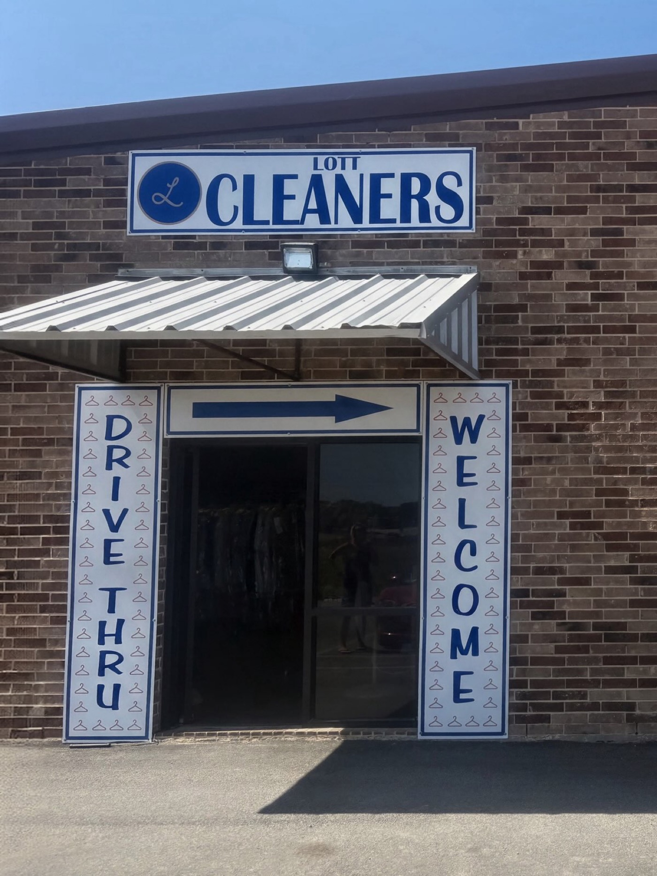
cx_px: 328
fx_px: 658
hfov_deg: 53.1
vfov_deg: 67.3
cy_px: 438
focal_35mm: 26
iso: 50
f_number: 1.6
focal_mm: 5.96
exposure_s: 1/3125
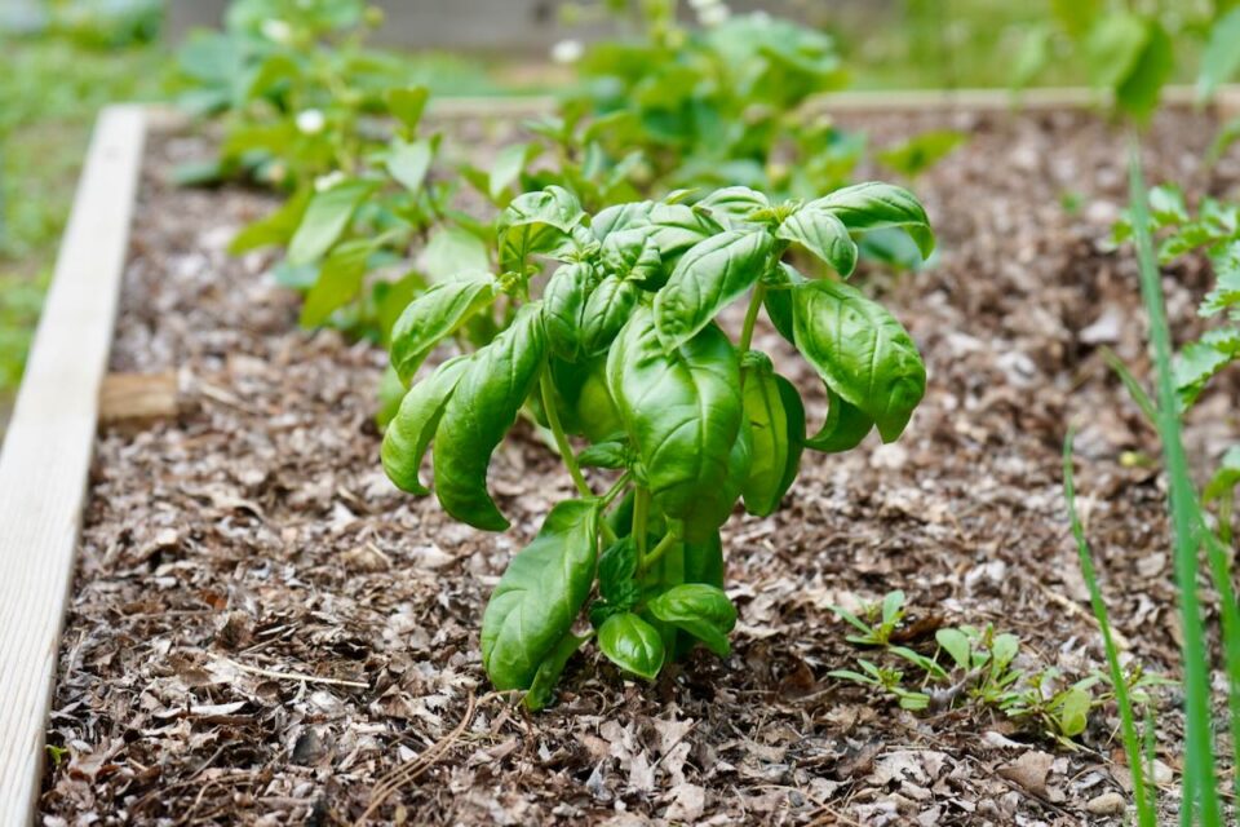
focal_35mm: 50
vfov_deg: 27.0
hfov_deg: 39.6
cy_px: 414
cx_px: 620
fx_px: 1722
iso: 100
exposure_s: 1/250
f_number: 5.6
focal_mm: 50
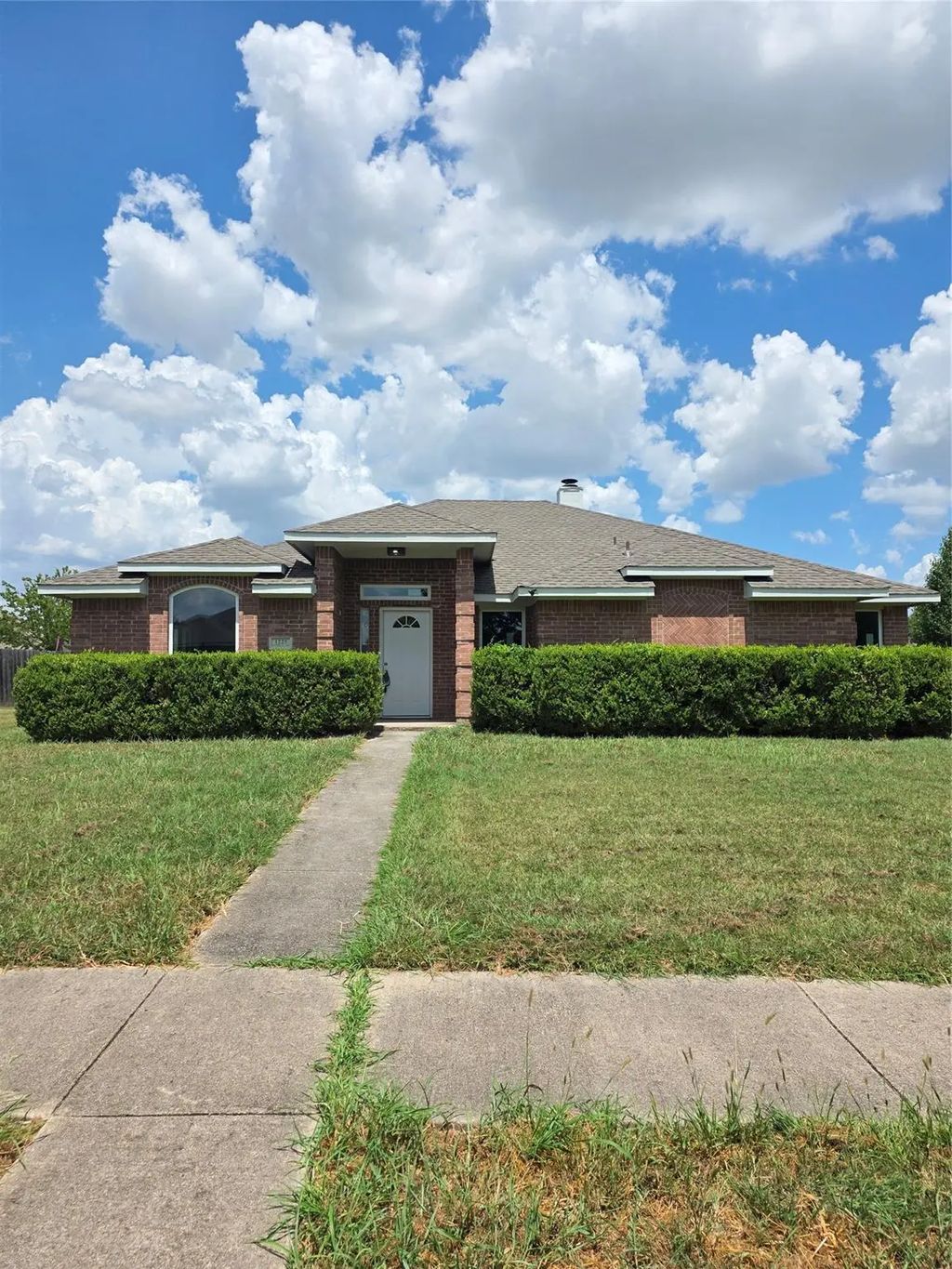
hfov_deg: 58.9
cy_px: 634
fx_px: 843
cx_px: 476
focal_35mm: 23
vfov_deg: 73.9
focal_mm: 6.25
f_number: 1.7
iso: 80
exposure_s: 1/7944
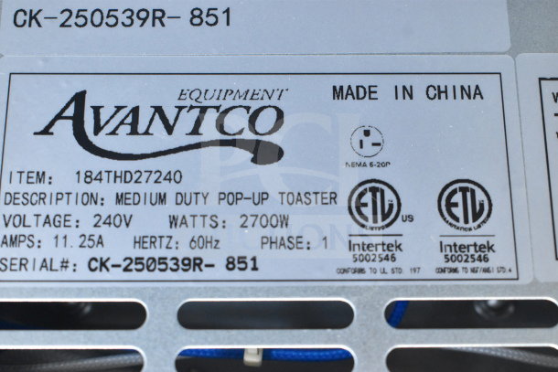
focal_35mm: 57
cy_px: 186
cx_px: 279
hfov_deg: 35.0
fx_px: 884
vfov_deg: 23.8
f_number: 6.3
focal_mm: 38
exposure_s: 1/160
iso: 6400
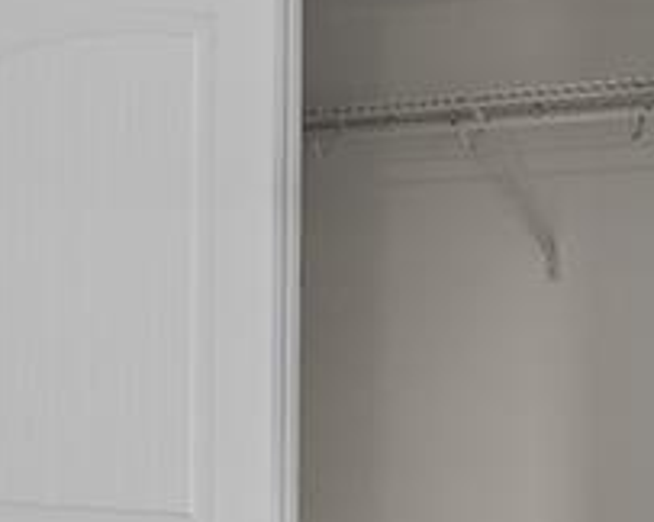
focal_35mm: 111
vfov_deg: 13.8
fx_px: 2146
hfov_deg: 16.9
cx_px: -39
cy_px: 380
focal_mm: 10
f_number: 8
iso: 100
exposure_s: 1.3
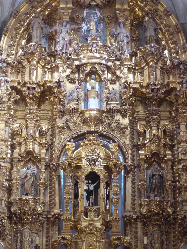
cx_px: 96
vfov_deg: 25.7
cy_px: 125
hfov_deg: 19.4
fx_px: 547
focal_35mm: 76
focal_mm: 8.4
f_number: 4
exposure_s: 1/13
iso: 400
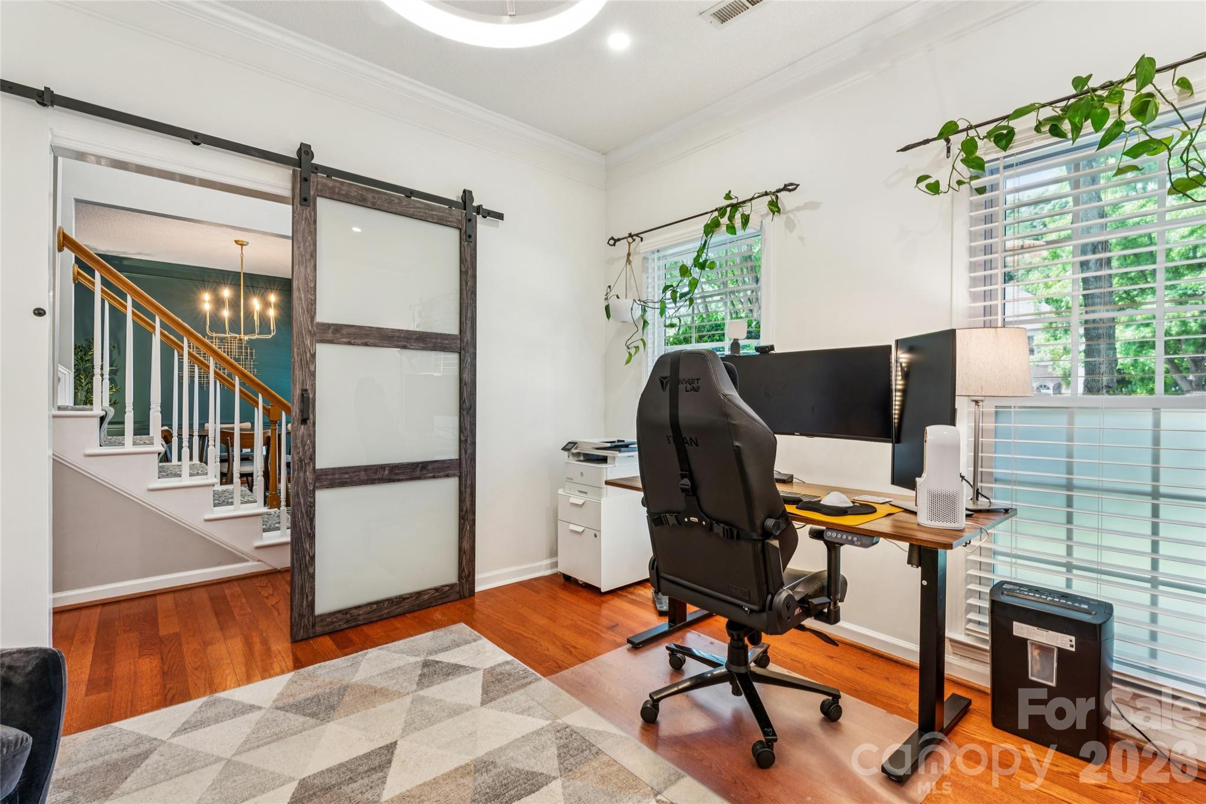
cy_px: 402
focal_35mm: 16
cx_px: 603
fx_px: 543
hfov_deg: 96.0
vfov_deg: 73.1
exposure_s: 1/1.25
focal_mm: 16.2
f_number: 13
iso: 100
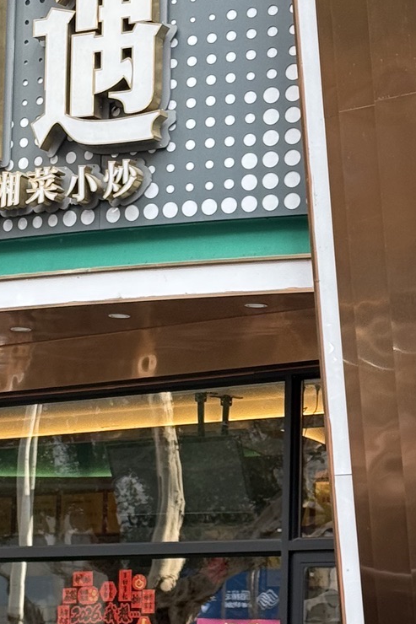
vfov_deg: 15.2
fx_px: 2341
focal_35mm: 135
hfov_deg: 10.1
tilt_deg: +9.1
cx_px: 62
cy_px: 313
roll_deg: -2.9
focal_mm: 6.76
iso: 64
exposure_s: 1/384
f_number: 1.78
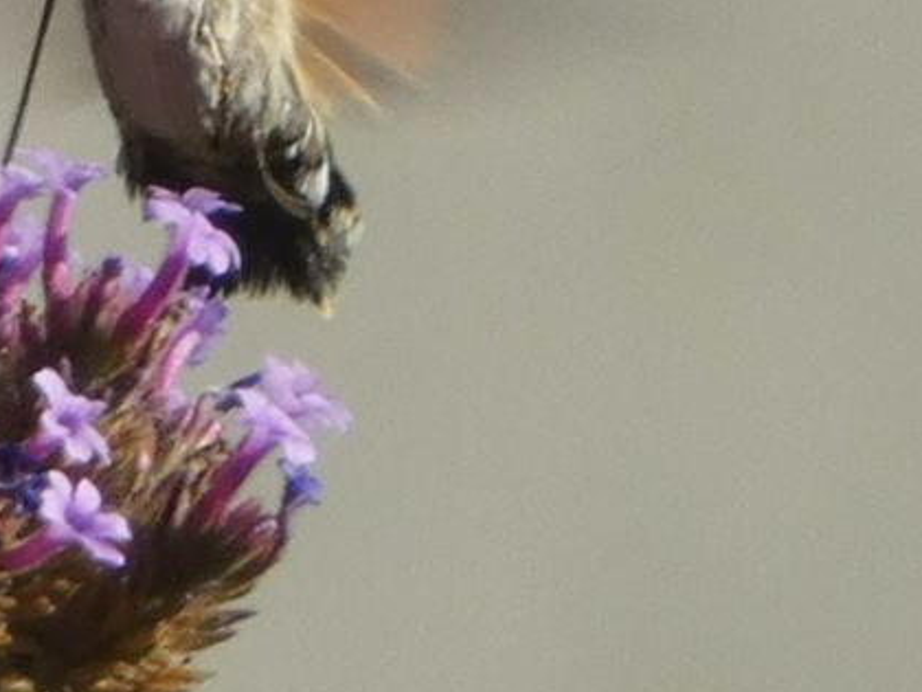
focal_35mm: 524
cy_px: 138
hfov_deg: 3.8
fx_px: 13957
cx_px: 52
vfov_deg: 2.8
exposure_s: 1/160
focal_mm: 46.2
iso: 80
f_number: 5.5
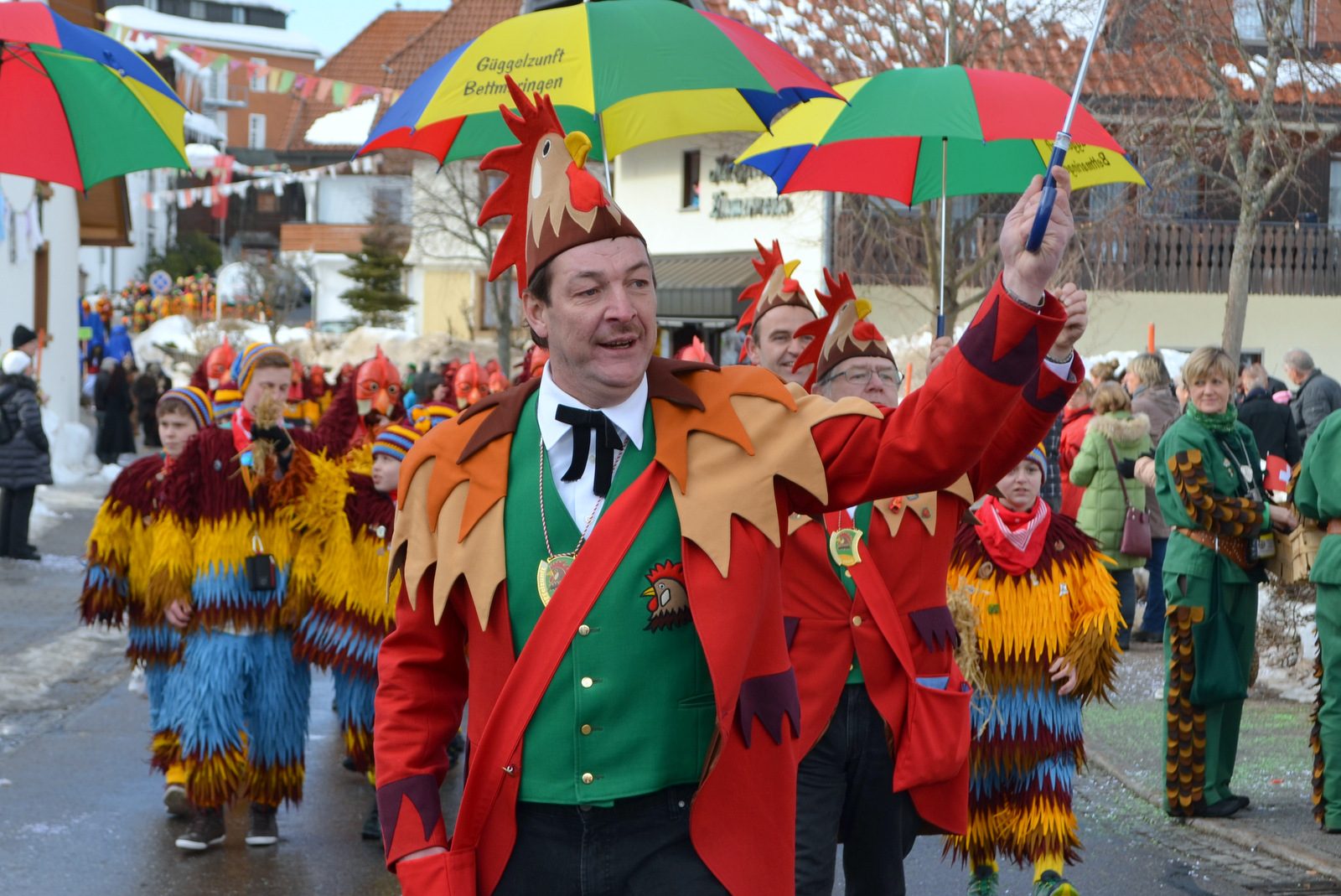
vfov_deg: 21.6
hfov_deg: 31.9
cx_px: 670
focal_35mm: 63
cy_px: 448
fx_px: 2348
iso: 100
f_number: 7.1
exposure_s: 1/200
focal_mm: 42
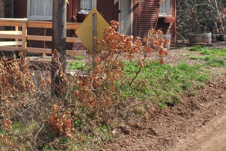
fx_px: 679
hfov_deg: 18.3
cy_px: -16
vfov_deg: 12.5
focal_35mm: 108
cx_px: -13
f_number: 8
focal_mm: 32
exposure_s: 1/200
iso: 100
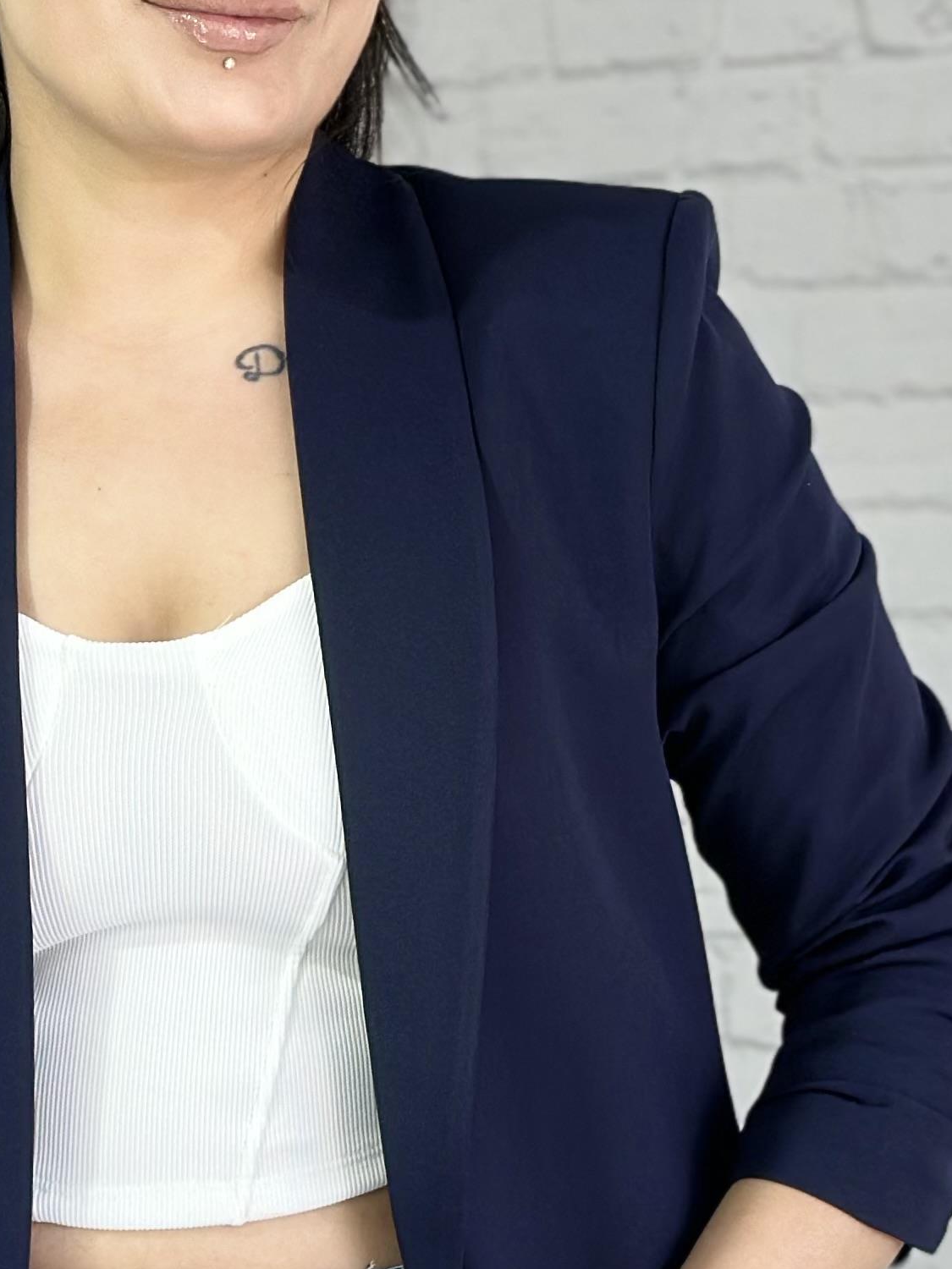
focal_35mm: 129
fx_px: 4730
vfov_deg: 15.3
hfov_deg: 11.5
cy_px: 852
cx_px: 216
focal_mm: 6.86
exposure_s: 1/100
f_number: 1.78
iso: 80
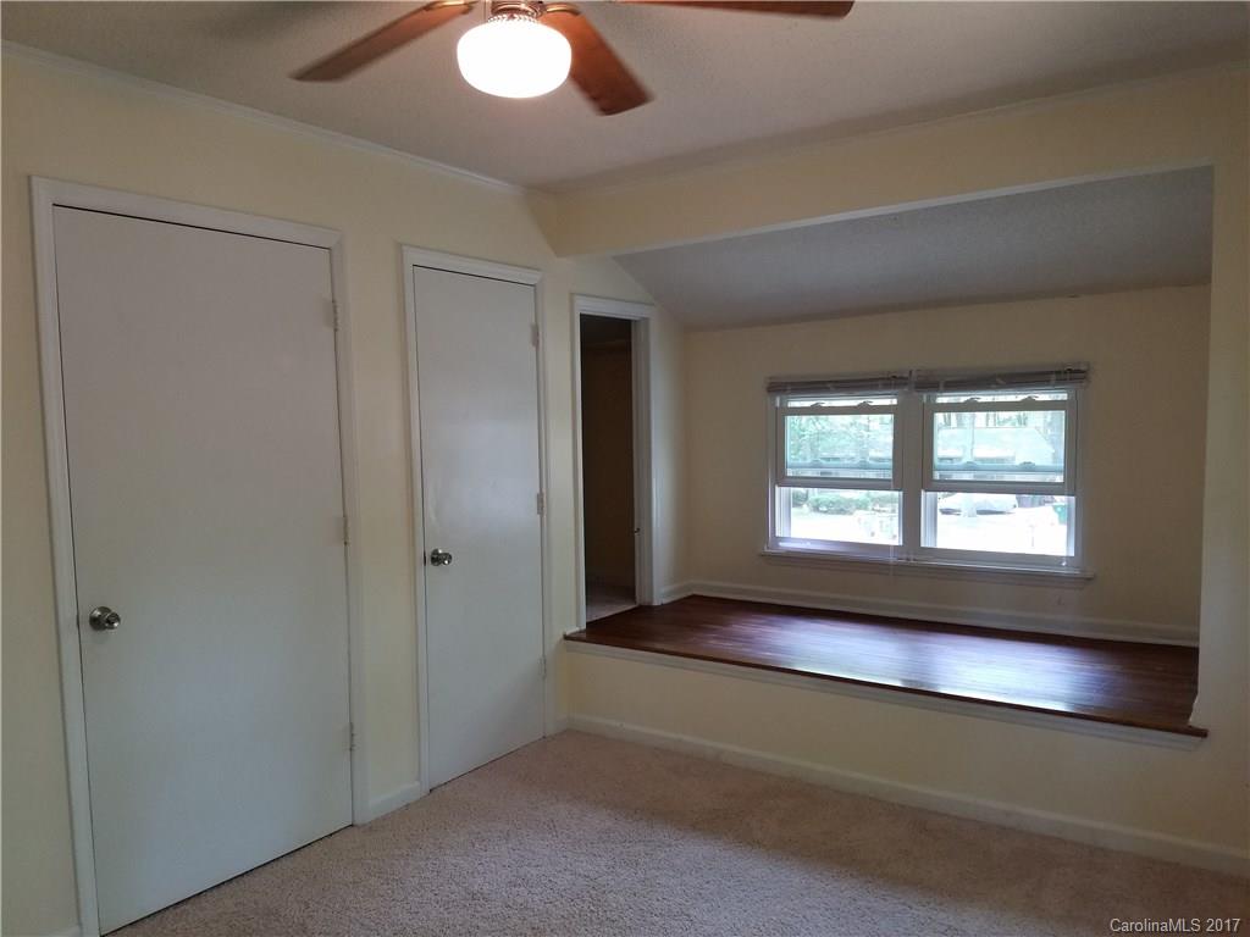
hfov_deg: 67.3
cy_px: 468
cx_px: 625
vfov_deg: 53.1
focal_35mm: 26
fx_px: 939
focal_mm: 4.2
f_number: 1.7
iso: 125
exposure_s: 1/60
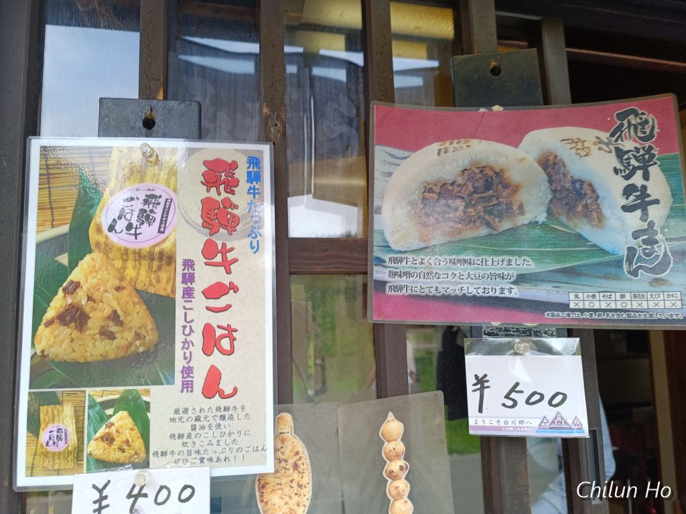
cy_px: 257
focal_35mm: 24
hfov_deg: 71.6
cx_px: 343
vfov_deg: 56.8
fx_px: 476
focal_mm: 6.14
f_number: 1.65
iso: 77
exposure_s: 1/100
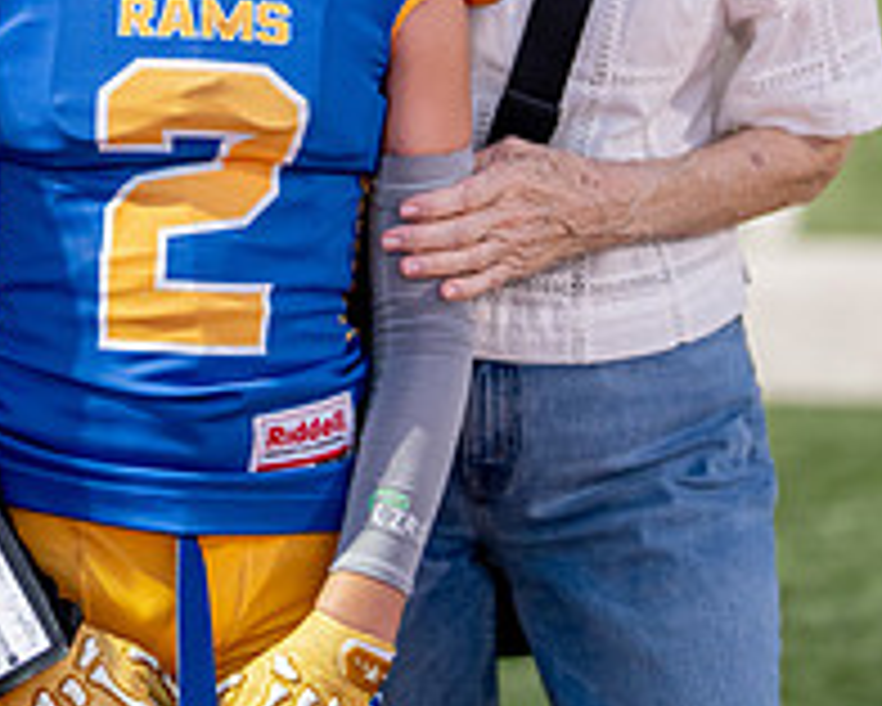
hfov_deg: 12.2
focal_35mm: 158
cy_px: -33
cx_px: 204
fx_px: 4126
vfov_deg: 9.7
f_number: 1.2
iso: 1000
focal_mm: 50
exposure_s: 1/400
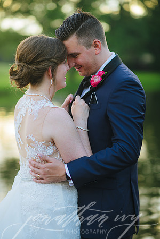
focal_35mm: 85
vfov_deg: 23.9
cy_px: 120
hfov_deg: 16.1
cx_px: 80
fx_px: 567
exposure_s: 1/160
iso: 100
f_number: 2
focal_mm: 85
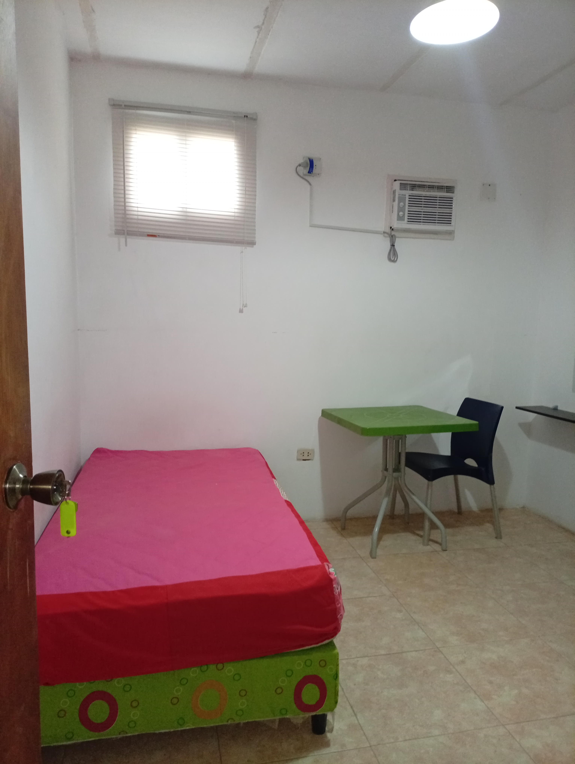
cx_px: 288
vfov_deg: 65.2
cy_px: 382
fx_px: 596
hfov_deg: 51.5
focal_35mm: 27
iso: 246
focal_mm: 3.84
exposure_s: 1/33.3
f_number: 1.8
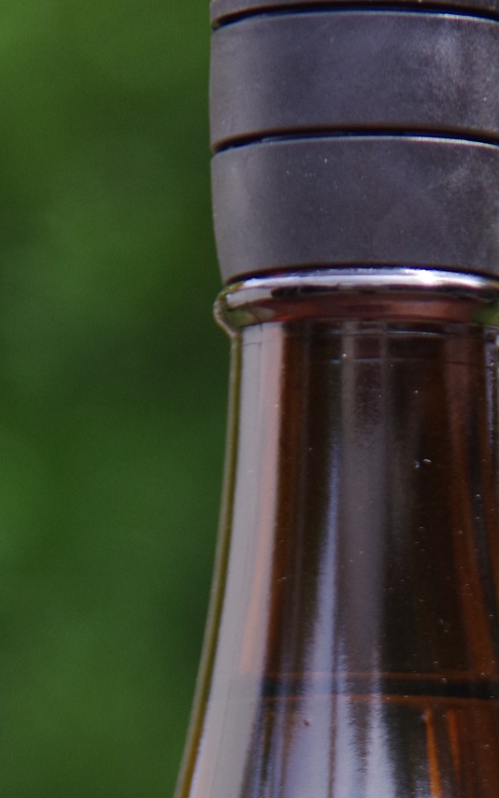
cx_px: 420
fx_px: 11681
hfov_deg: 2.4
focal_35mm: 537
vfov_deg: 3.9
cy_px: 1375
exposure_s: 1/320
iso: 400
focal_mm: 100
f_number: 5.6
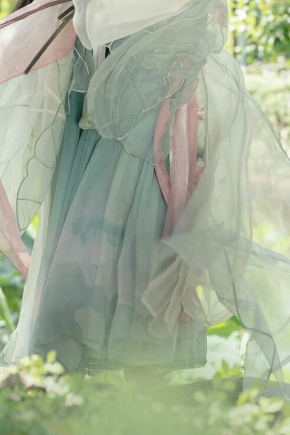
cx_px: 163
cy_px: 1
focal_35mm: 182
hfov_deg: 7.5
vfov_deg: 11.2
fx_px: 2201
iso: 100
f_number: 3.5
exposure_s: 1/160
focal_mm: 85
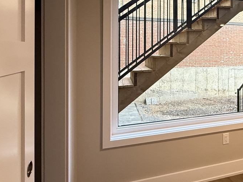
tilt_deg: +0.6
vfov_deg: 43.1
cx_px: 206
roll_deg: +0.8
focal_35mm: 32
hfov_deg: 51.9
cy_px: 51
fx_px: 225
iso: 200
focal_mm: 2.22
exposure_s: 1/60
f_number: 2.2
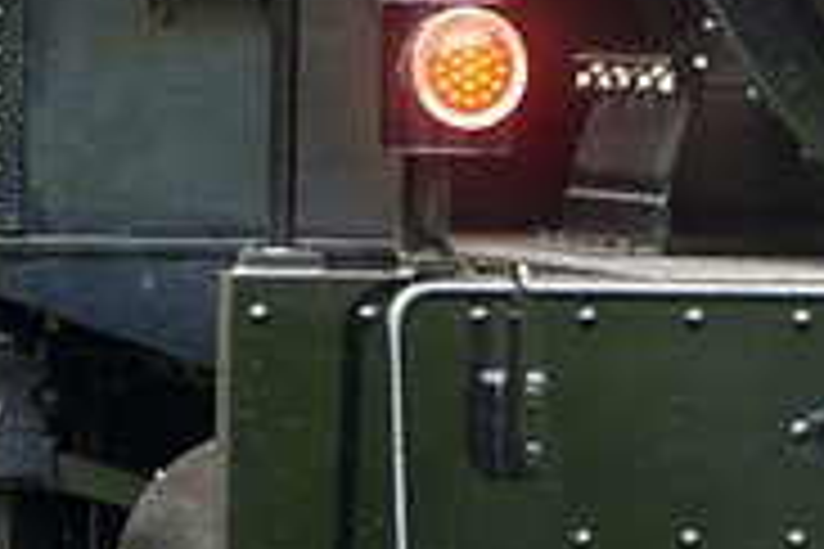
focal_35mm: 378
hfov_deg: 5.4
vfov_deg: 3.6
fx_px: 8647
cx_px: 1103
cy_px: -117
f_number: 5.6
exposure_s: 1/125
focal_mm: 45
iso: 400
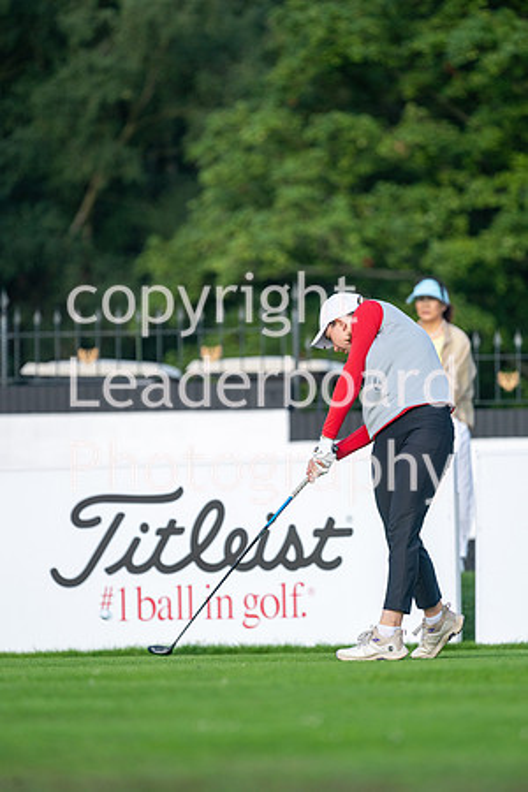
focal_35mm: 300
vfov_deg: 6.9
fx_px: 6599
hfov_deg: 4.6
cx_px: 264
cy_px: 396
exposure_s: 1/1600
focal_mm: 300
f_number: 5
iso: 400
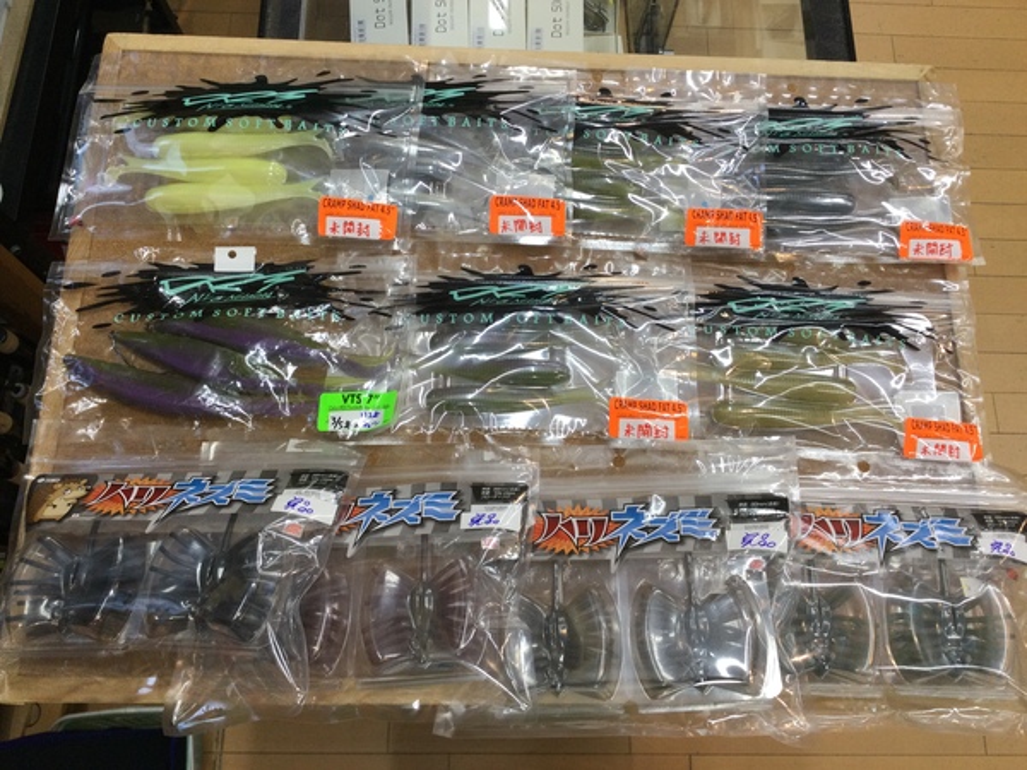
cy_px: 385
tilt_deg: -73.0
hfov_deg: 58.4
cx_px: 514
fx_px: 920
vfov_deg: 45.4
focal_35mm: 31
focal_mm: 3.3
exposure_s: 1/40
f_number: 2.4
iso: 25
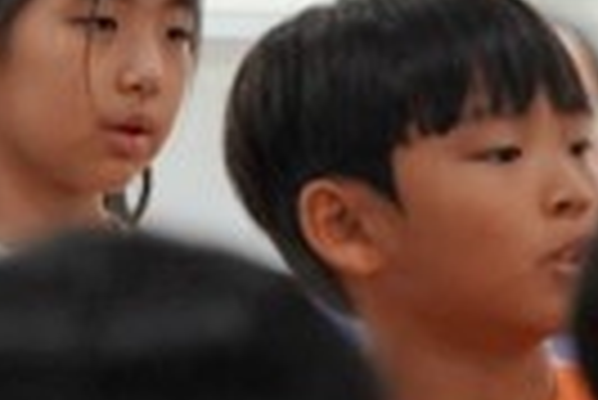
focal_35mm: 858
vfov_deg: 1.6
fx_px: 14268
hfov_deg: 2.4
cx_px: -656
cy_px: 364
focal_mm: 127
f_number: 4
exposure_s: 1/160
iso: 1000
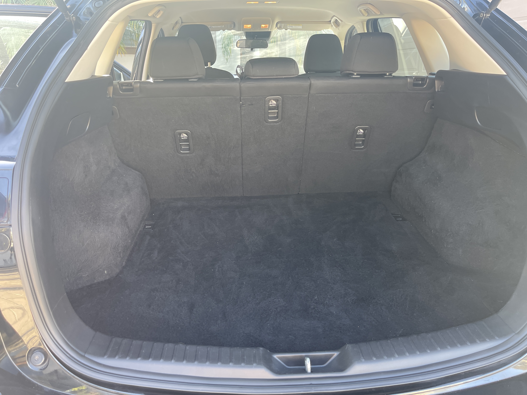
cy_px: 198
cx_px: 264
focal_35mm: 25
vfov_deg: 54.9
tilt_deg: -16.0
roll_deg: +0.7
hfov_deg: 69.4
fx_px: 381
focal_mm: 5.1
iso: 125
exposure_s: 1/119
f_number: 1.6
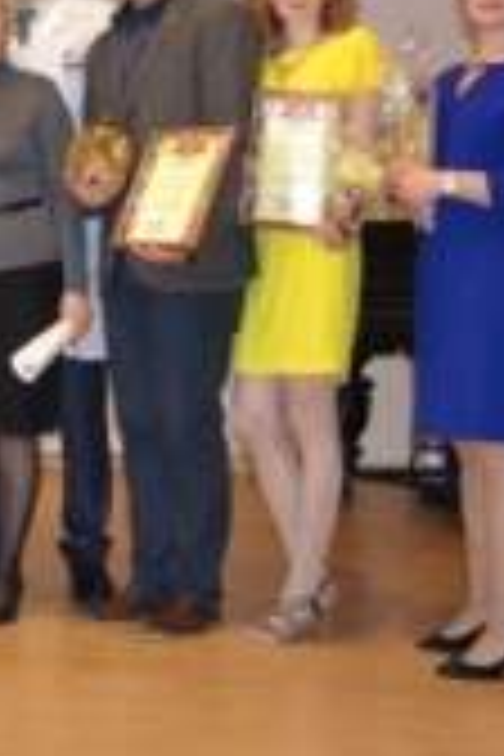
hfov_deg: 14.9
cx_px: -126
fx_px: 1848
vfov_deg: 23.0
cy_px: 214
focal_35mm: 88
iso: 3200
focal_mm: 22
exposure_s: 1/60
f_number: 3.8
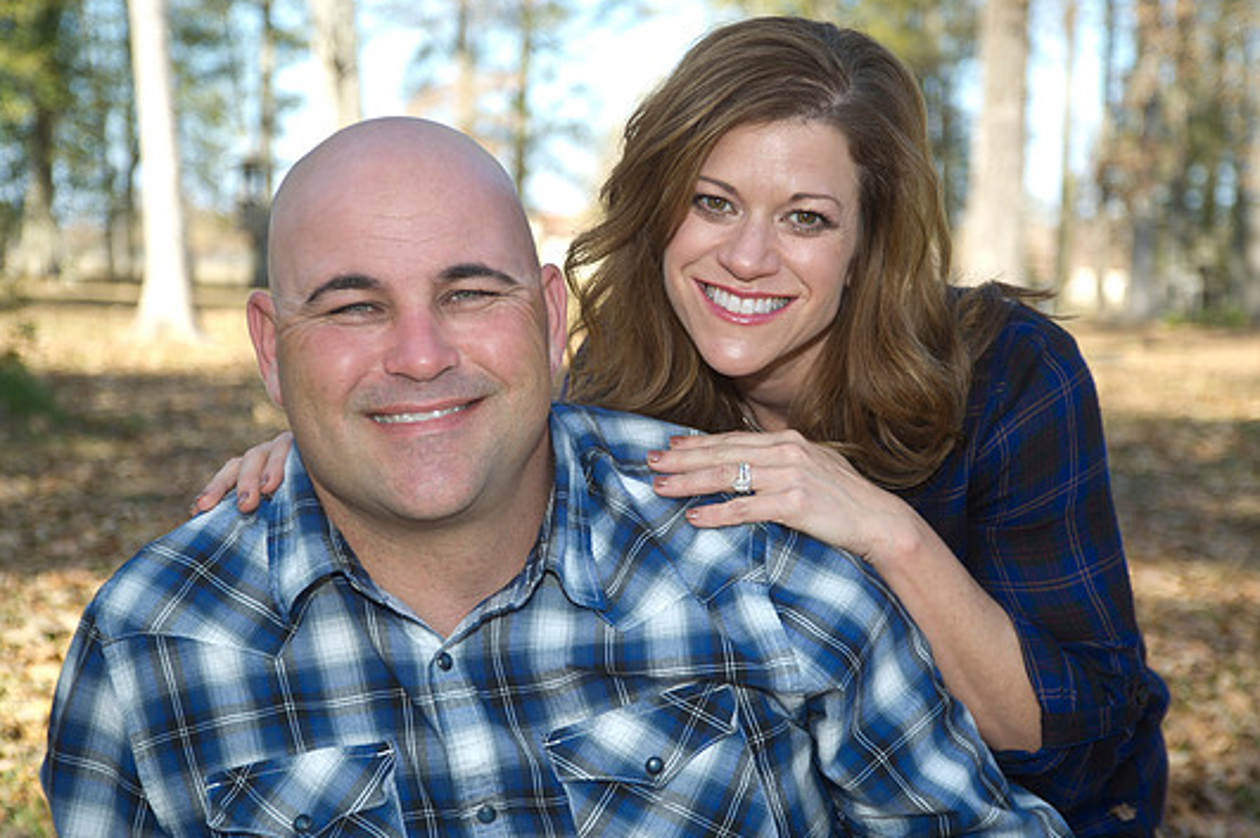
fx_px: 2483
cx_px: 610
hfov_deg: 28.5
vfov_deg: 19.2
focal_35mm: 71
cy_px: 404
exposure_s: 1/160
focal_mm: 65
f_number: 5
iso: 100
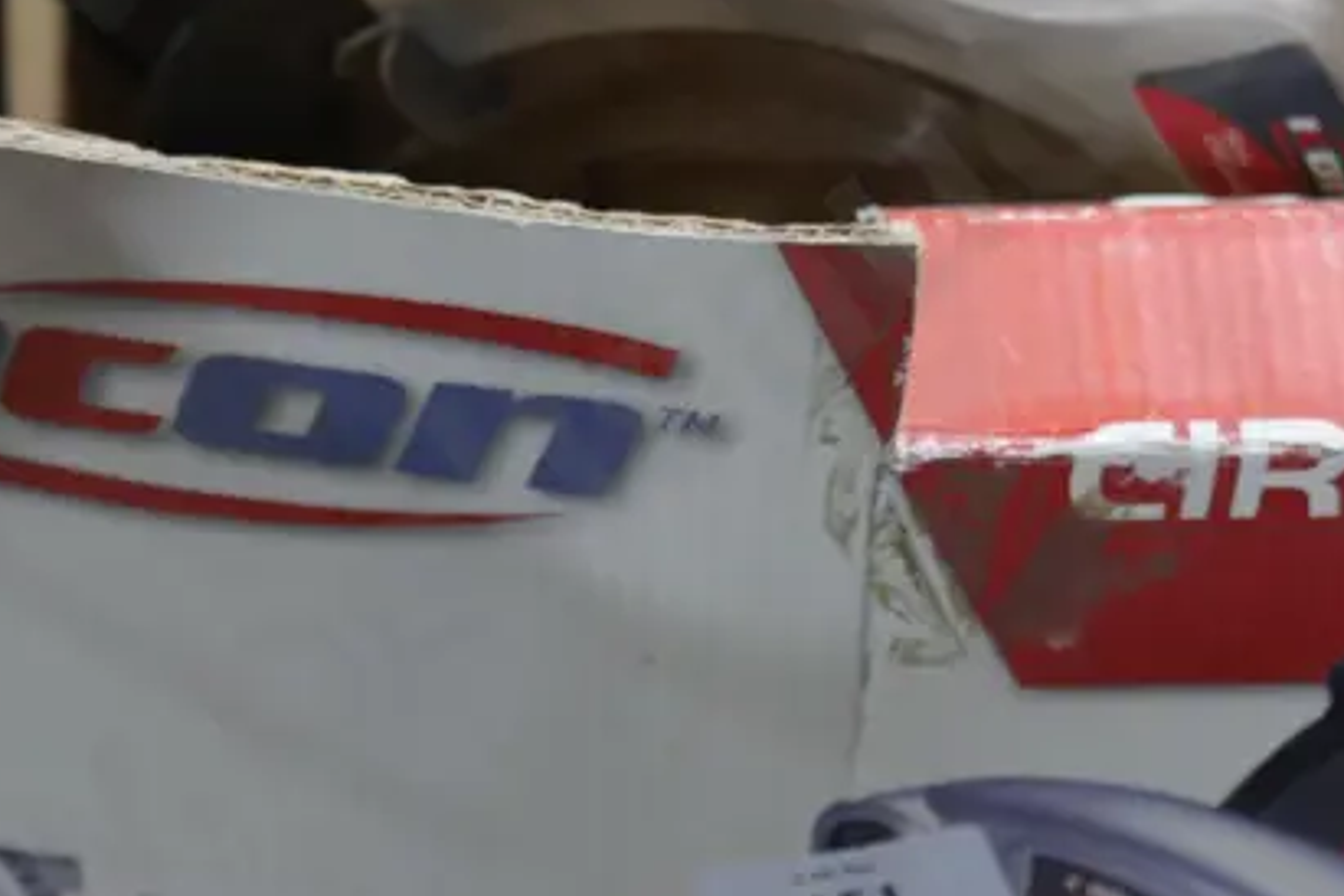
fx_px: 3098
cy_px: 195
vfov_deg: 16.3
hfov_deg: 24.3
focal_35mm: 83
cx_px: 942
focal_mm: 16
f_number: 3.6
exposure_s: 1/60
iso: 640
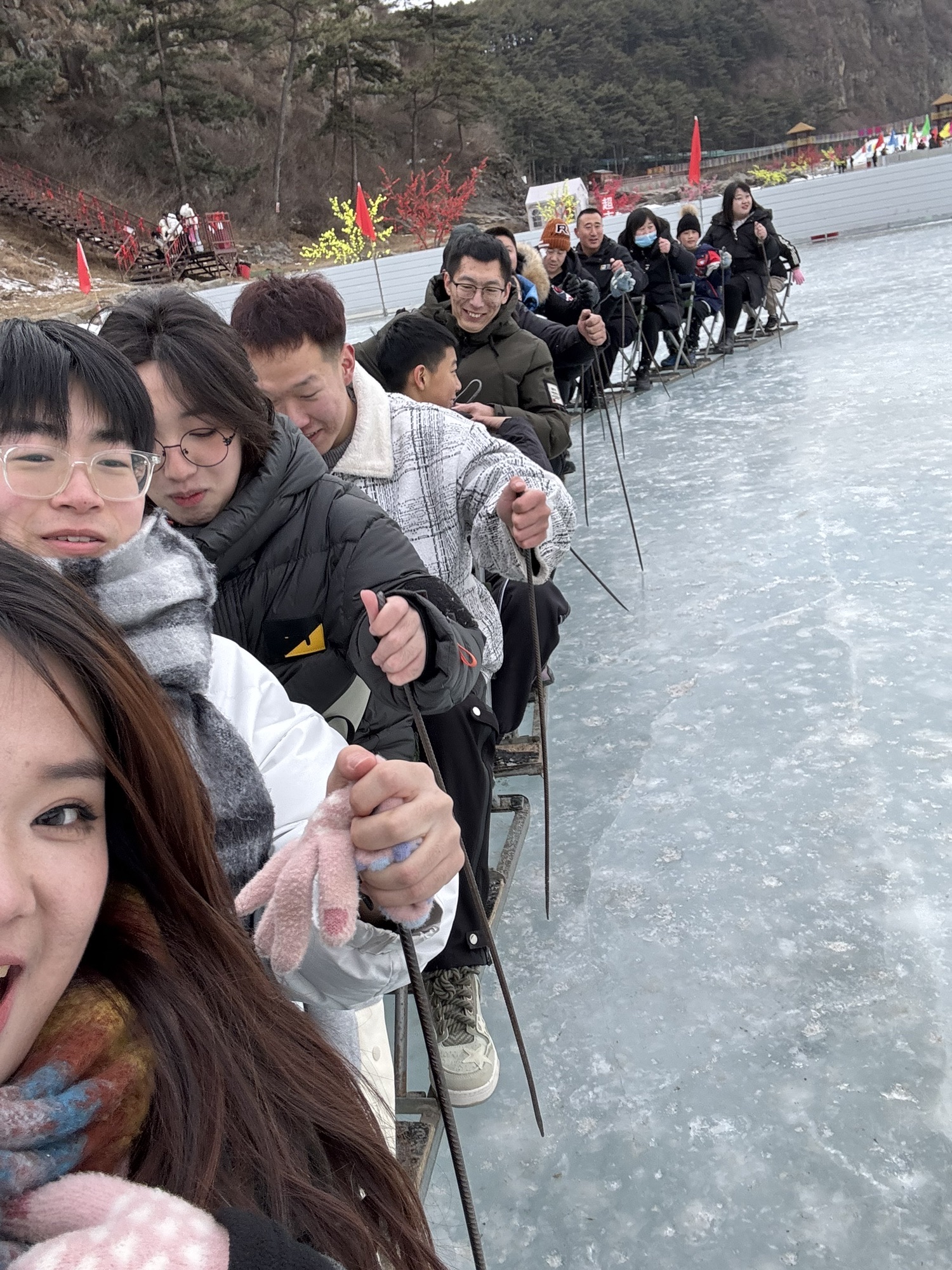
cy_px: 635
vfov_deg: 60.0
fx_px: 1100
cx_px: 476
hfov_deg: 46.8
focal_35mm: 30
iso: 25
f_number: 1.9
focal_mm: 2.69
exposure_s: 1/381
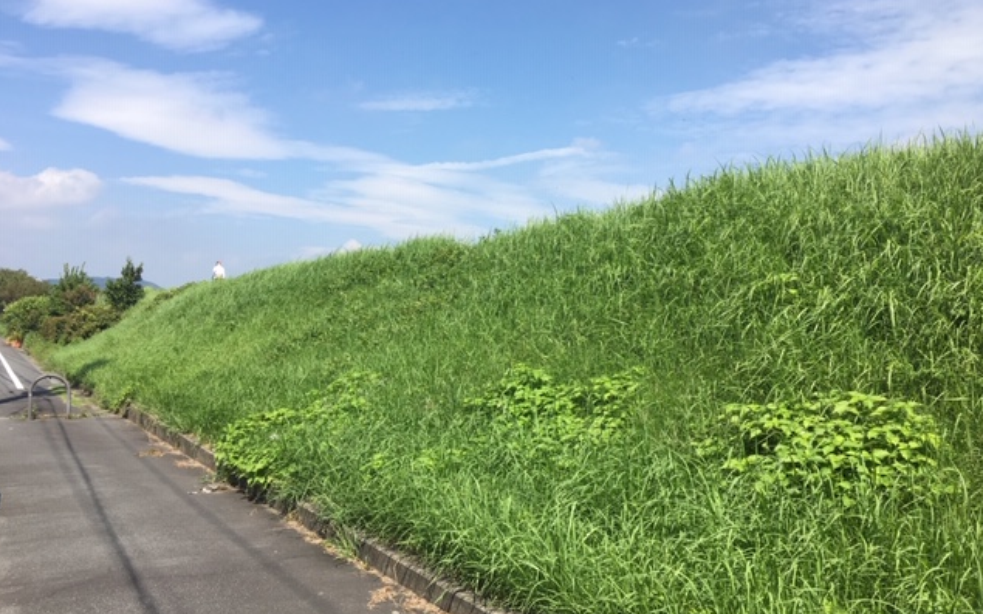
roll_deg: -2.0
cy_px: 334
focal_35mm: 31
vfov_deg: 40.6
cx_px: 491
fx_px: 831
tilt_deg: +0.1
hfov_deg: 61.2
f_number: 2.2
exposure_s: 1/1425
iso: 25
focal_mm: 4.15
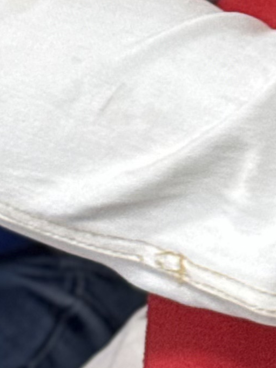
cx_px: 607
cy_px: -377
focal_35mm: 284
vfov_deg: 6.7
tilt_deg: -18.0
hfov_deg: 5.1
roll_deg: +3.0
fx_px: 3018
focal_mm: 6.76
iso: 160
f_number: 1.78
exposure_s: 1/60
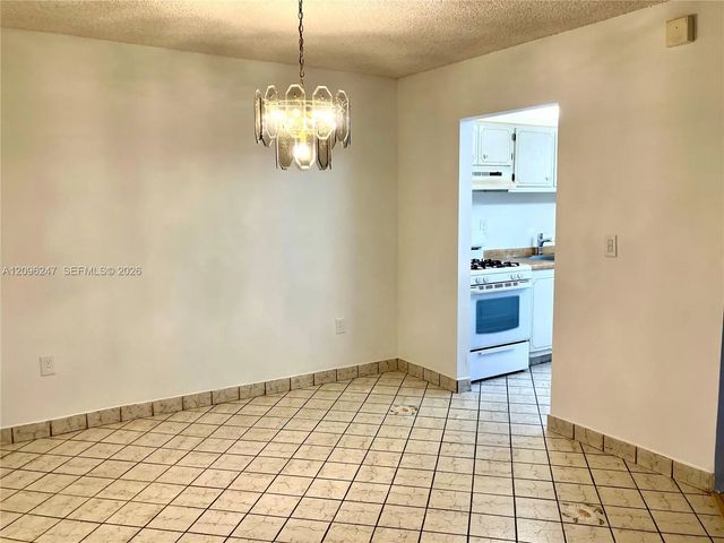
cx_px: 362
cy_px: 272
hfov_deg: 63.4
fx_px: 586
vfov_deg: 49.7
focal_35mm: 28
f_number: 1.8
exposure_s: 1/60
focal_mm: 3.99
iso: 64
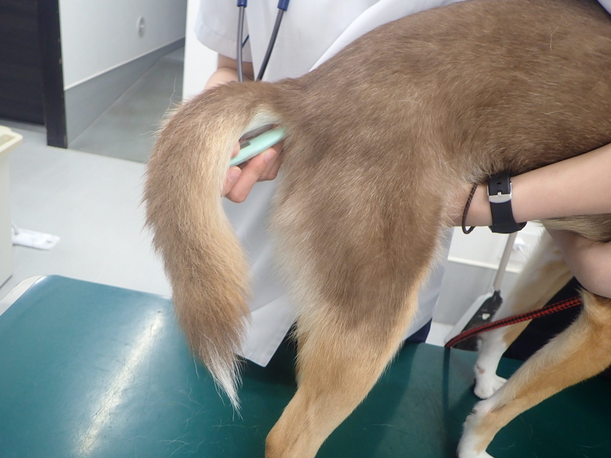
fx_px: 494
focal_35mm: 28
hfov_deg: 63.4
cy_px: 229
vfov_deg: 49.7
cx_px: 306
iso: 200
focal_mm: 5.14
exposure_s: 1/60
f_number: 2.2
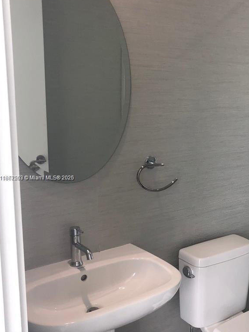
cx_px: 190
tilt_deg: -13.7
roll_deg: -2.5
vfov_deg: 42.9
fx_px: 422
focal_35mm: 44
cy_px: 178
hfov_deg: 32.2
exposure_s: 1/120
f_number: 1.8
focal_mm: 4
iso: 64
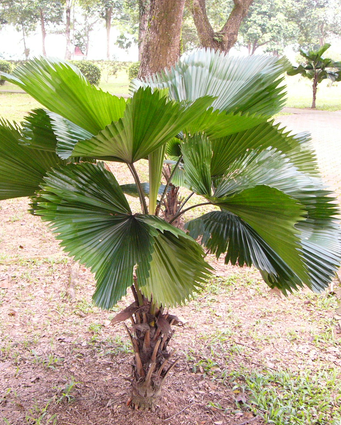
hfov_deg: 32.1
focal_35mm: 47
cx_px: 148
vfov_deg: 39.5
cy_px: 213
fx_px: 593
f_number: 2.8
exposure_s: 1/60
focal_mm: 6
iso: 150
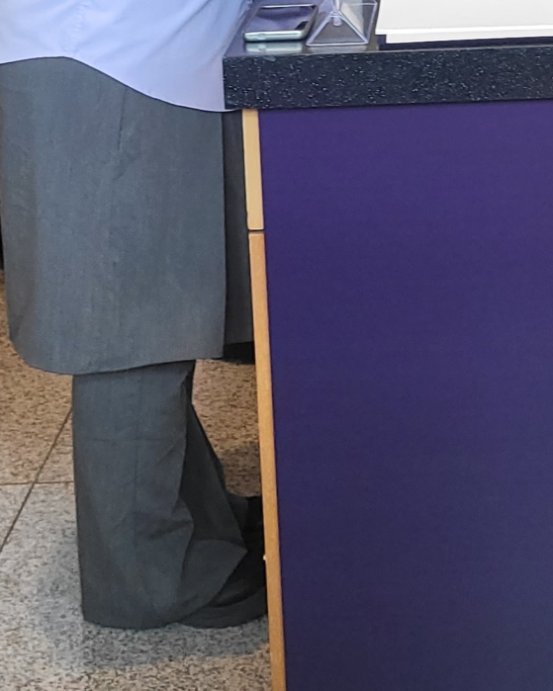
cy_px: -42
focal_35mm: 93
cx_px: 603
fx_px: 1903
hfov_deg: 16.1
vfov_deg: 19.8
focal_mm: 5.4
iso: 125
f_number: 1.8
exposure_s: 1/120
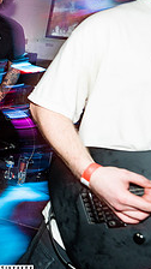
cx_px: -79
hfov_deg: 24.1
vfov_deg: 51.0
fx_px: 270
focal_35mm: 38
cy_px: 74
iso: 800
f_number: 2.8
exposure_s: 1/13
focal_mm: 14
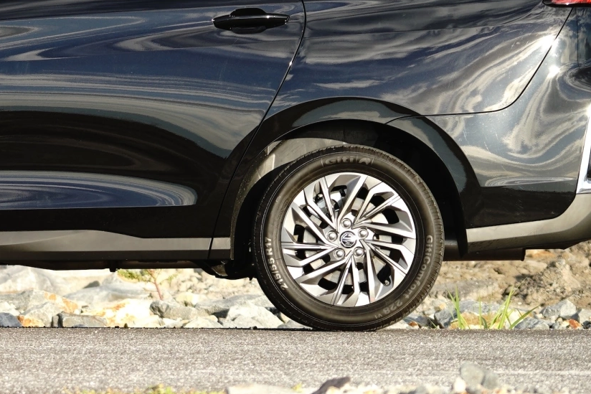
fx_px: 4399
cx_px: -19
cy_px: -43
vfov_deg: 5.1
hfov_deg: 7.6
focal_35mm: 268
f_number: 4
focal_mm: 92
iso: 100
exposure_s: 1/400
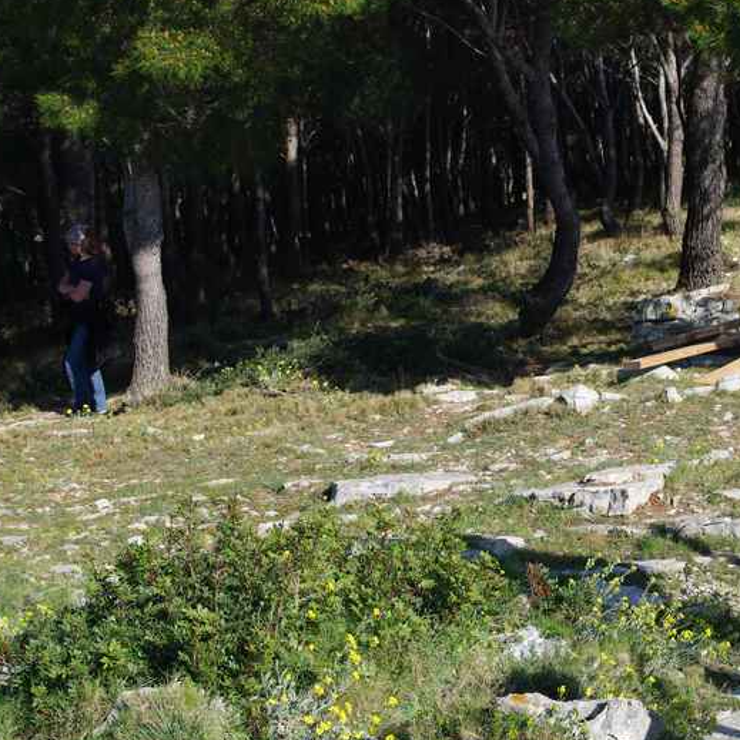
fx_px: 1983
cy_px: 442
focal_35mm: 82
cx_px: 505
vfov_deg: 21.1
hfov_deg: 21.0
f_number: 8
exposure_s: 1/180
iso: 100
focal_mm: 32.5
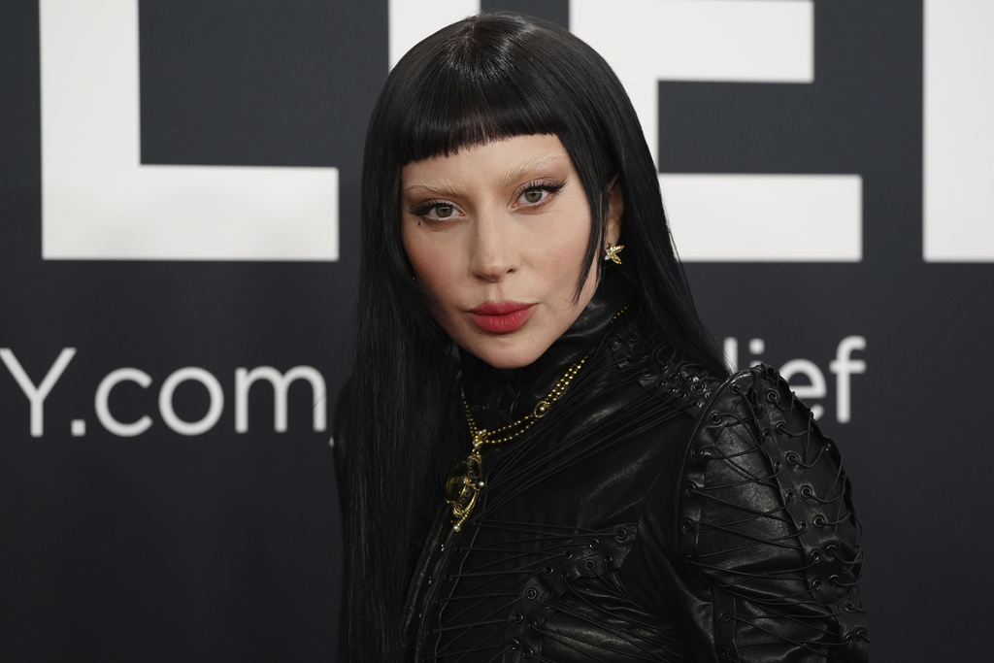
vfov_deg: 9.5
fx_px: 4004
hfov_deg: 14.2
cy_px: 332
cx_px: 497
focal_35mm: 145
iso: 4000
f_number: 5.6
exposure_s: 1/640
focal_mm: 145
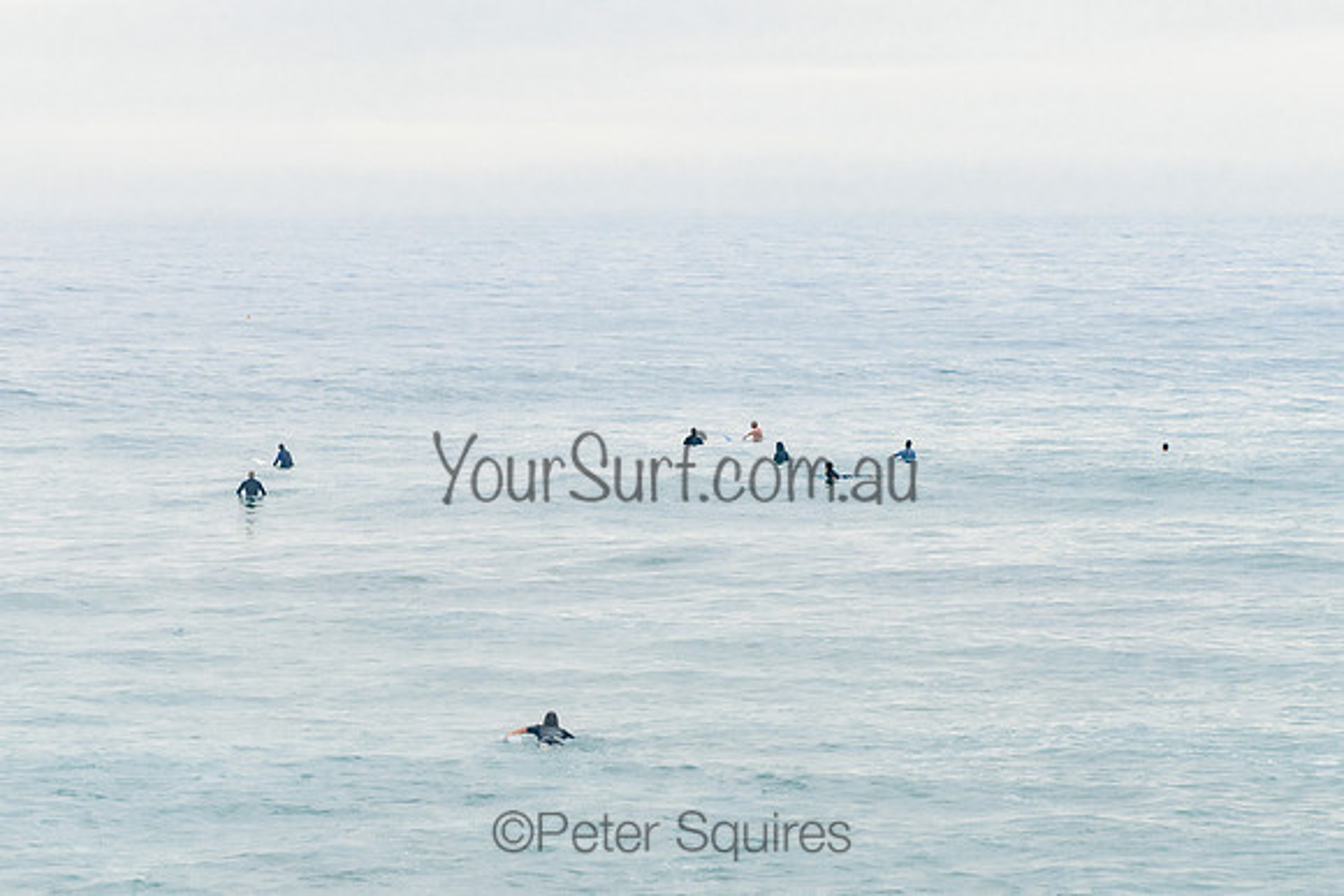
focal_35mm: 192
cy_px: 419
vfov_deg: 7.1
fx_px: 7181
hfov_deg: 10.7
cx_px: 708
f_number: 7.1
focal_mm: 140
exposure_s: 1/1250
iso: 500
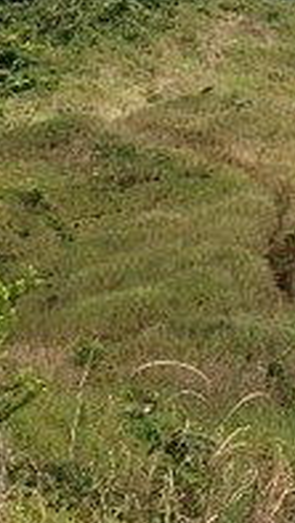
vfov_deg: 17.3
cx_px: -21
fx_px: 1722
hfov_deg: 9.7
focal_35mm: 124
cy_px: 332
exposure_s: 1/1534
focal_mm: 4.28
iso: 50
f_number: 2.4
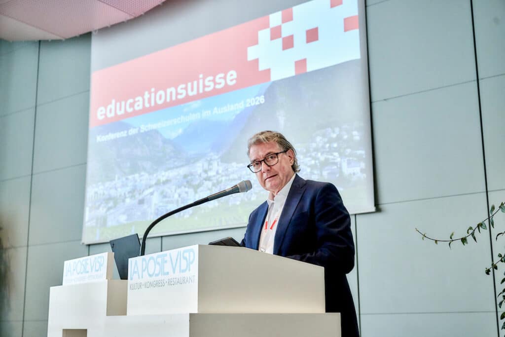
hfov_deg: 41.1
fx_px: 673
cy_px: 168
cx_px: 252
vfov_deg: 28.1
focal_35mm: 48
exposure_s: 1/250
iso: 3200
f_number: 4.5
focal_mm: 48
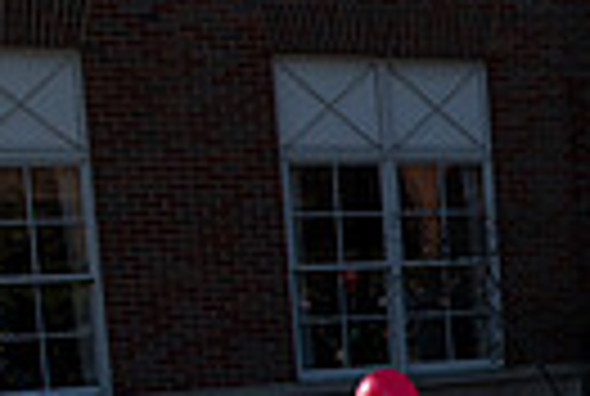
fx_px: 1741
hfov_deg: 16.8
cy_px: 587
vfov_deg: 12.4
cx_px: 968
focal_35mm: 106
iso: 250
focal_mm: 24
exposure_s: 1/1600
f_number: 4.5
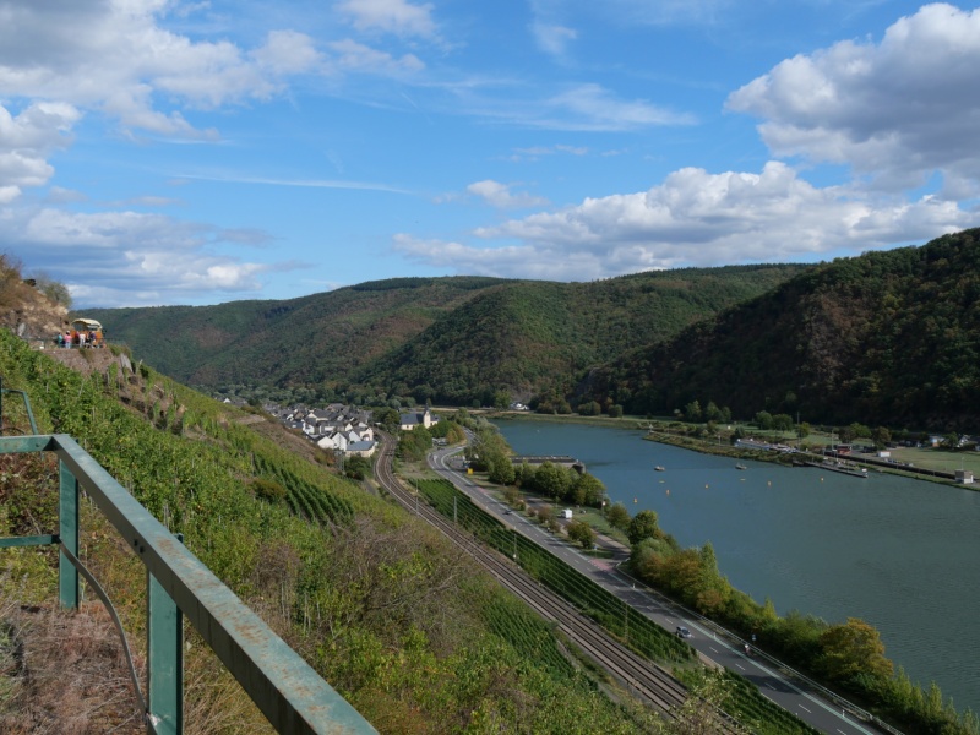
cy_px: 368
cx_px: 490
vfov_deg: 37.7
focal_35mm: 38
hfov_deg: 49.0
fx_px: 1076
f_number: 8
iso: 200
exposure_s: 1/500
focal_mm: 19
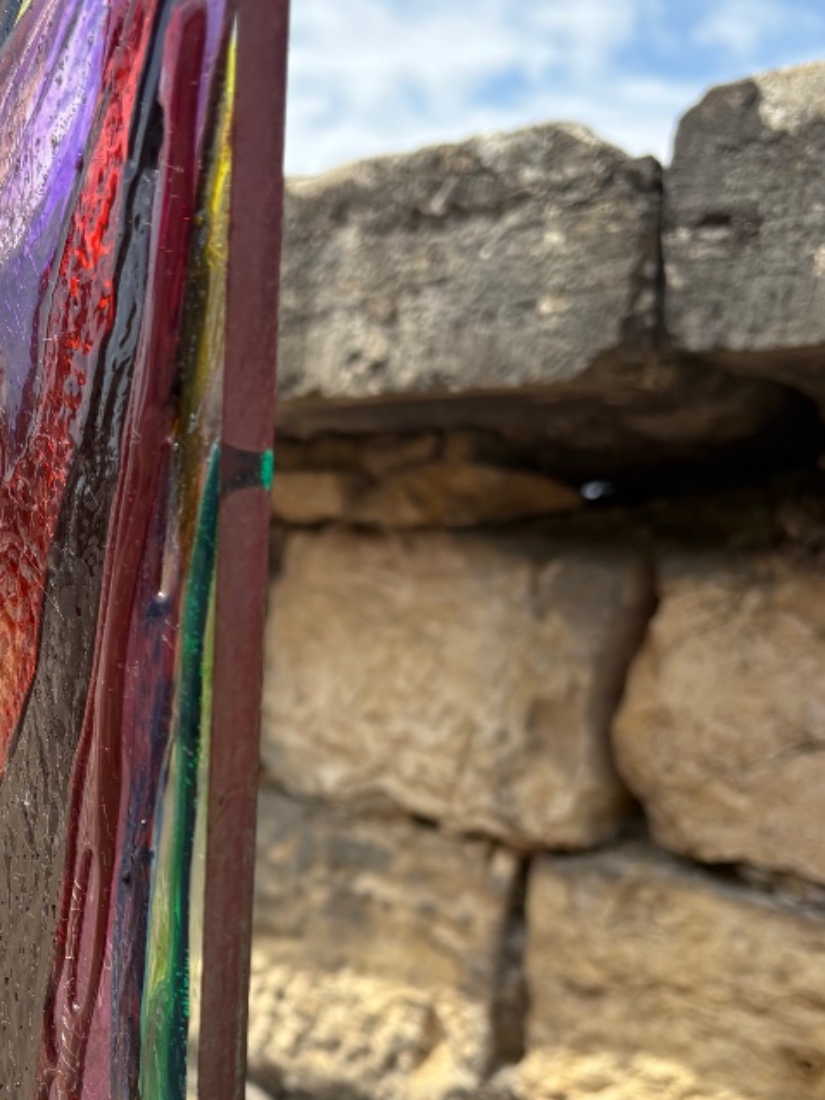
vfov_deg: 38.0
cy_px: 815
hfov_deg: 29.0
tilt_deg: -6.9
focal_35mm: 49
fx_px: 1557
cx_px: 162
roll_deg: -4.6
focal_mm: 5.96
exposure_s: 1/2538
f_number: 1.6
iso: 50
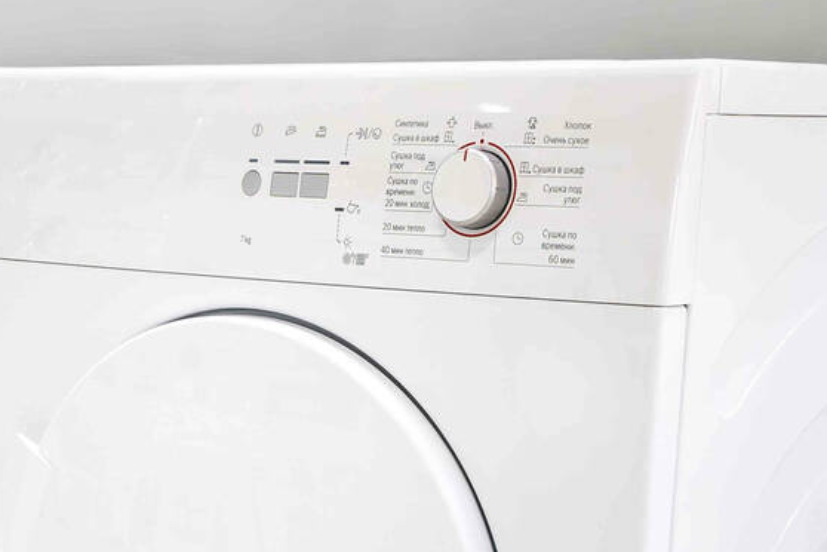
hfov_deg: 21.5
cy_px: 690
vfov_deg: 14.2
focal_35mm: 93
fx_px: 2136
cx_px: 127
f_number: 18
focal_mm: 32
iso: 200
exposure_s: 1
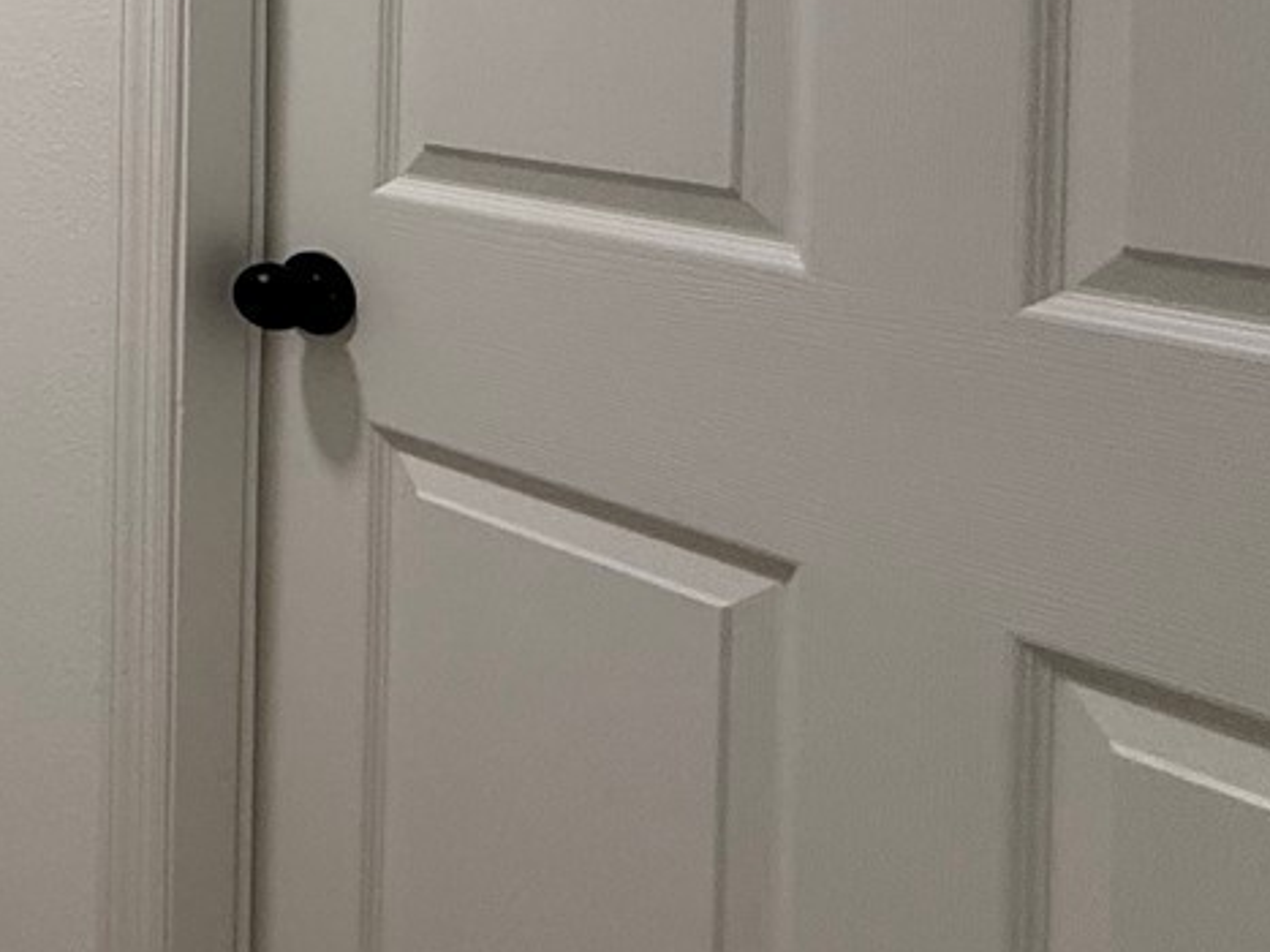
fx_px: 1761
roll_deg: -0.5
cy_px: -65
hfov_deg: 24.5
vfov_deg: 27.9
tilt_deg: -0.3
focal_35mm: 48
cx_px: -848
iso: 160
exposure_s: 1/120
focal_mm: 2.22
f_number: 2.2
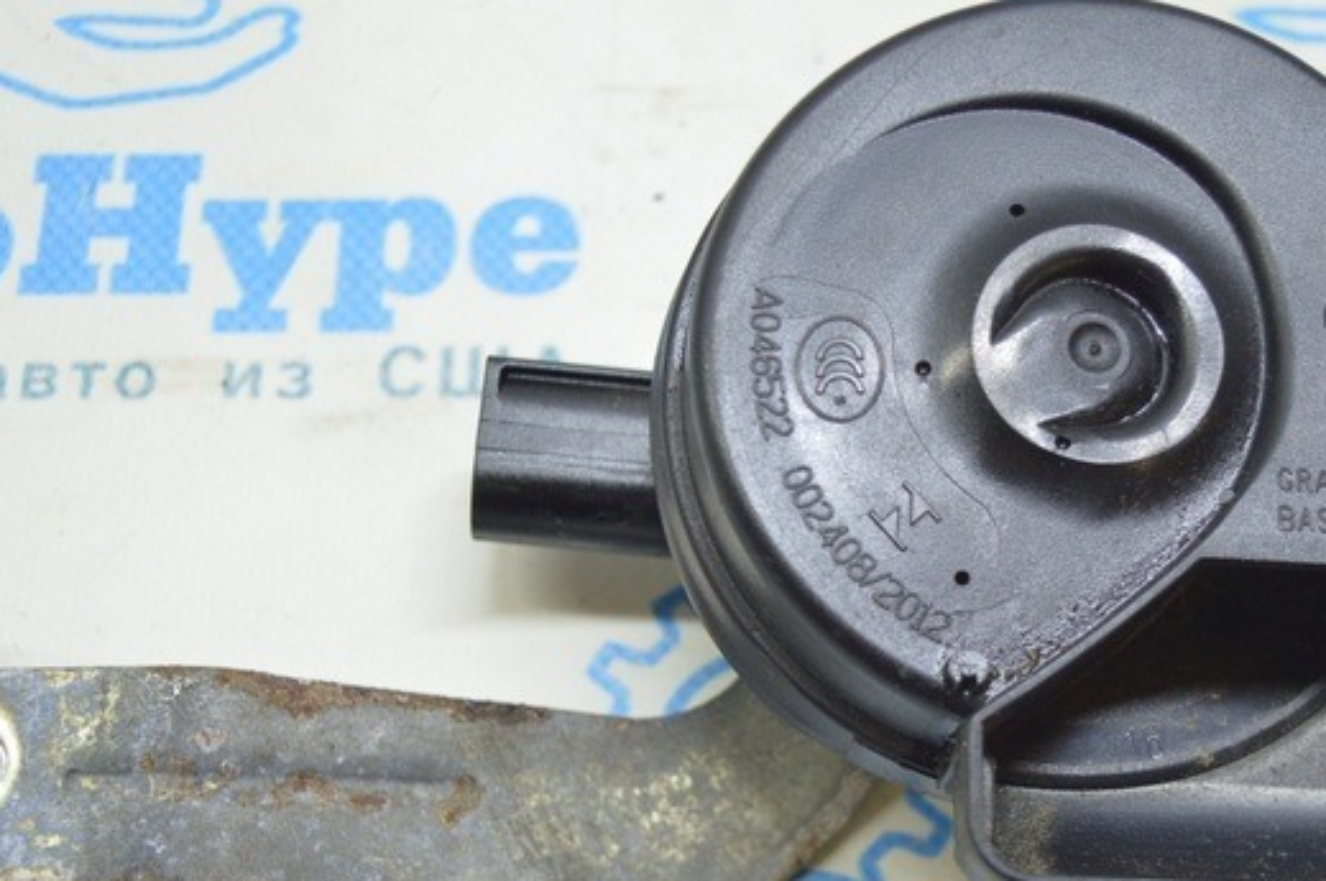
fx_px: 2613
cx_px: 718
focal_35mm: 71
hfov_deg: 28.5
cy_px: 658
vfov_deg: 19.0
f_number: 4
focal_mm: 24
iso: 400
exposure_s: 1/40
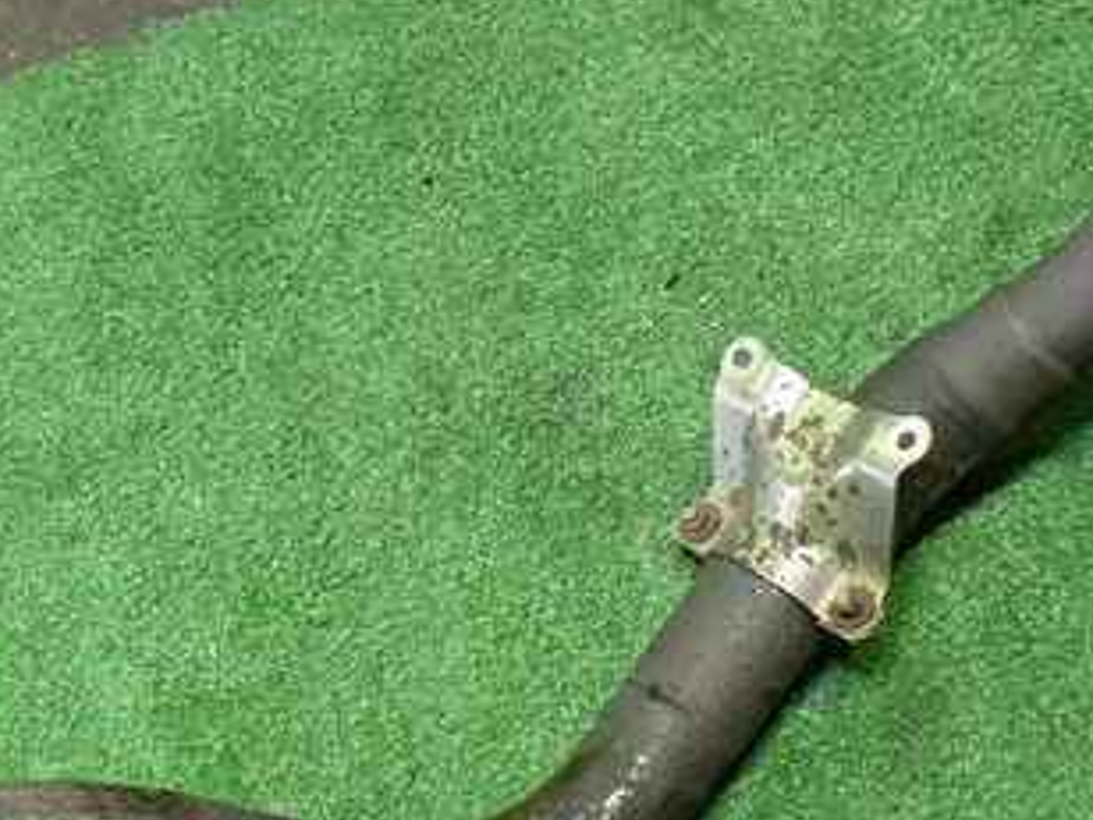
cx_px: 454
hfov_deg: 26.3
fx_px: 2337
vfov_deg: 19.8
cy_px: 600
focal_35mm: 74
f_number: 2.7
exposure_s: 1/40
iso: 400
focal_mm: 6.83
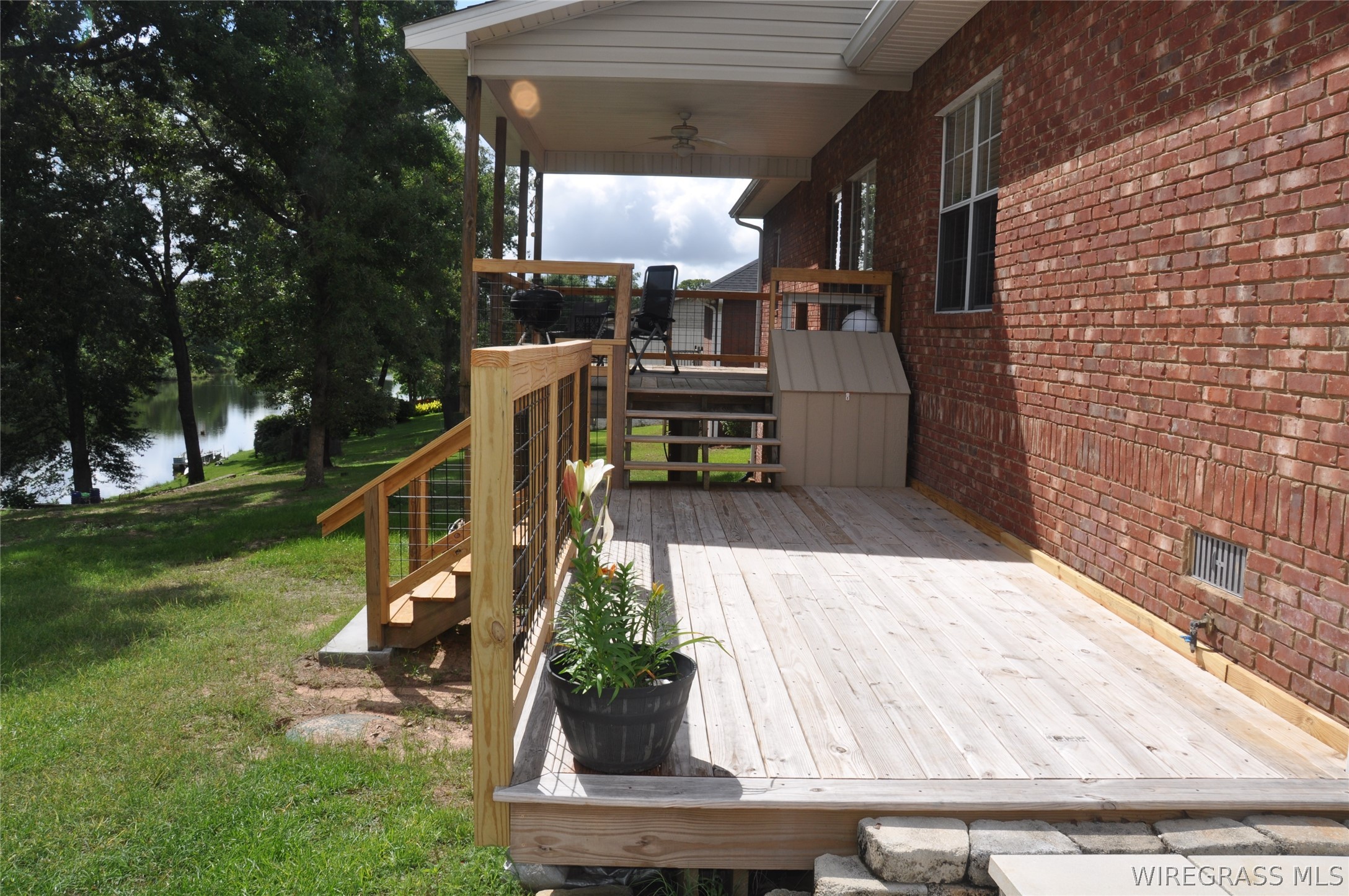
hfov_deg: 67.4
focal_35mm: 27
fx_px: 1010
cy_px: 448
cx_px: 674
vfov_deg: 47.8
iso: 200
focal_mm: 18
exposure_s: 1/200
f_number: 13
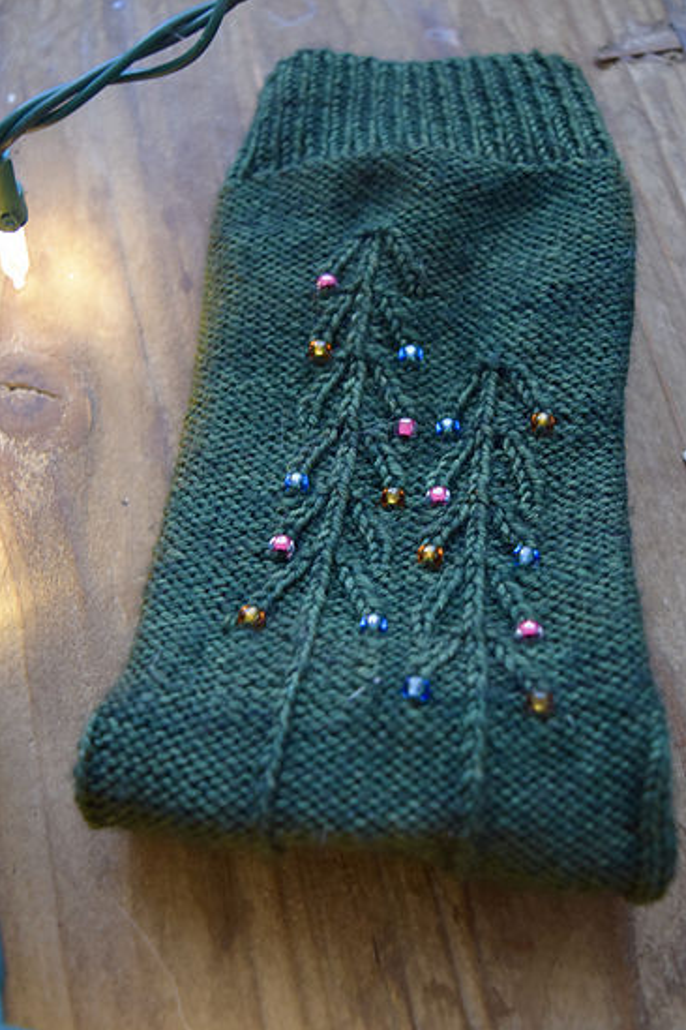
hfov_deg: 31.9
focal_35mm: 42
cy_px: 477
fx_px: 1200
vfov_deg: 46.4
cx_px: 368
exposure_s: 1/40
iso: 1600
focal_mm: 24
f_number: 4
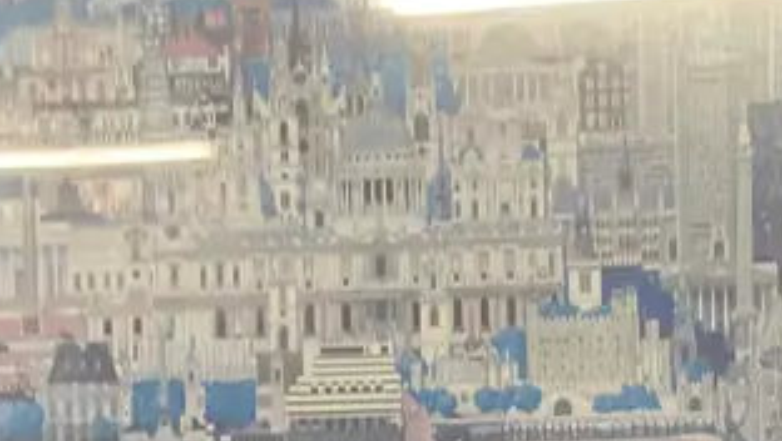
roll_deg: +1.5
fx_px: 2075
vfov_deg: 11.6
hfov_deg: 20.4
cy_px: 687
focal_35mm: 100
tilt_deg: +3.6
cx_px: 862
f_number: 1.8
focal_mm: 3.99
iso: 250
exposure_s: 1/50
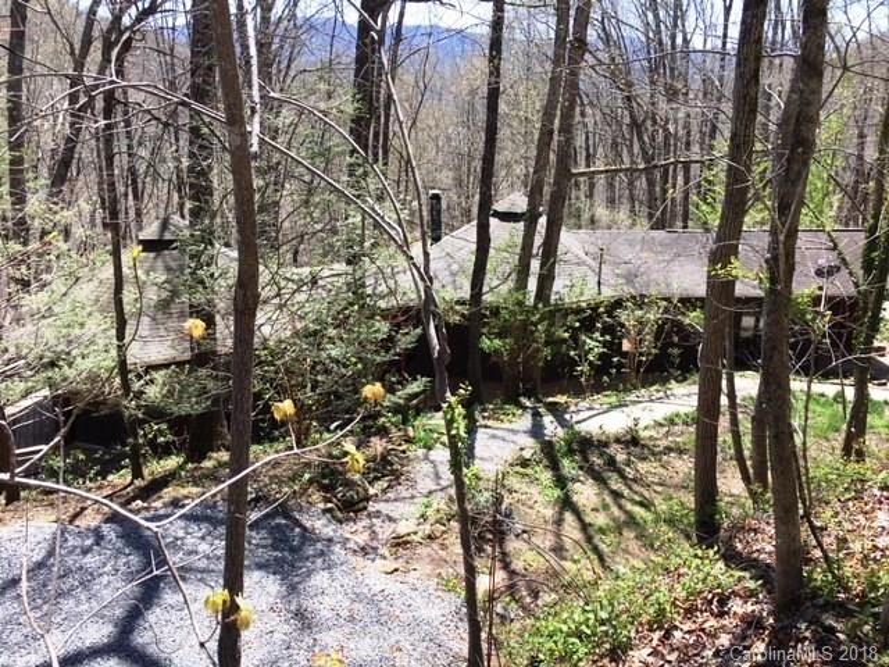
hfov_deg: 61.7
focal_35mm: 29
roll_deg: -1.3
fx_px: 745
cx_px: 444
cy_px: 334
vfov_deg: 48.2
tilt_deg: -18.4
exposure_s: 1/534
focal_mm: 4.15
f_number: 2.2
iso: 25
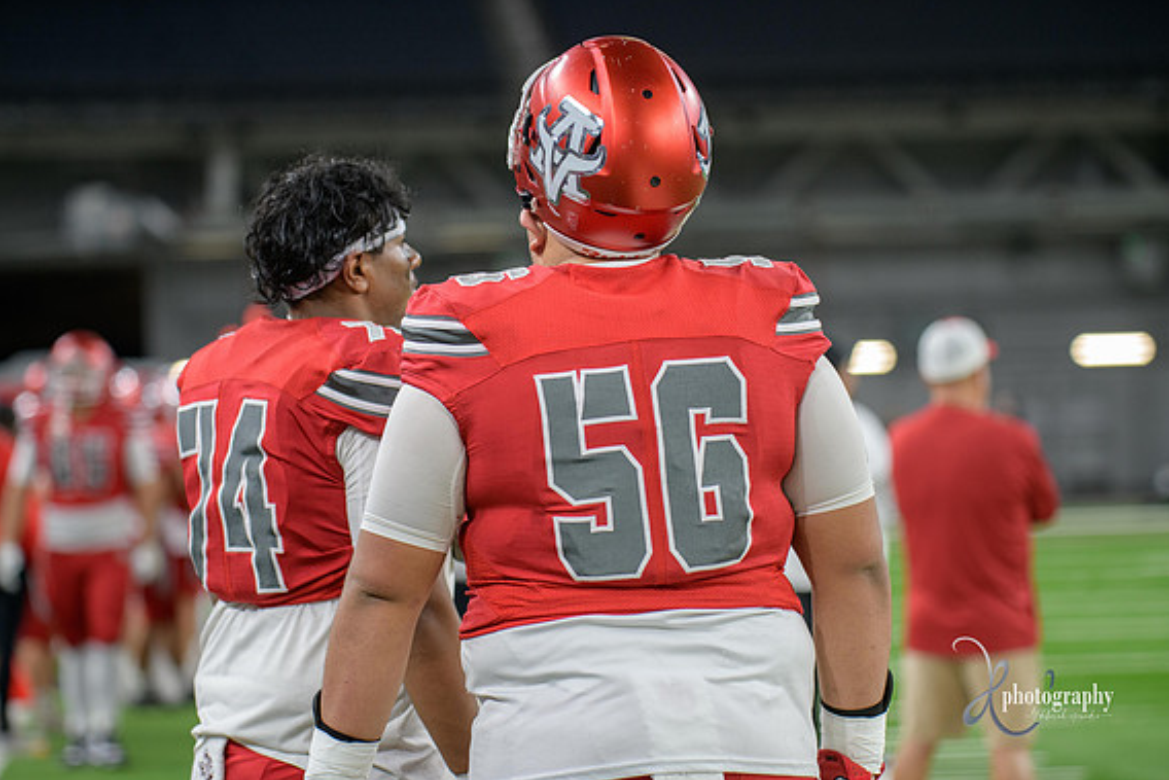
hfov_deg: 13.9
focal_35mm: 148
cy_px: 390
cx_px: 576
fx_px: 4807
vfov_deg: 9.3
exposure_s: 1/400
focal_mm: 145
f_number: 2.8
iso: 1000
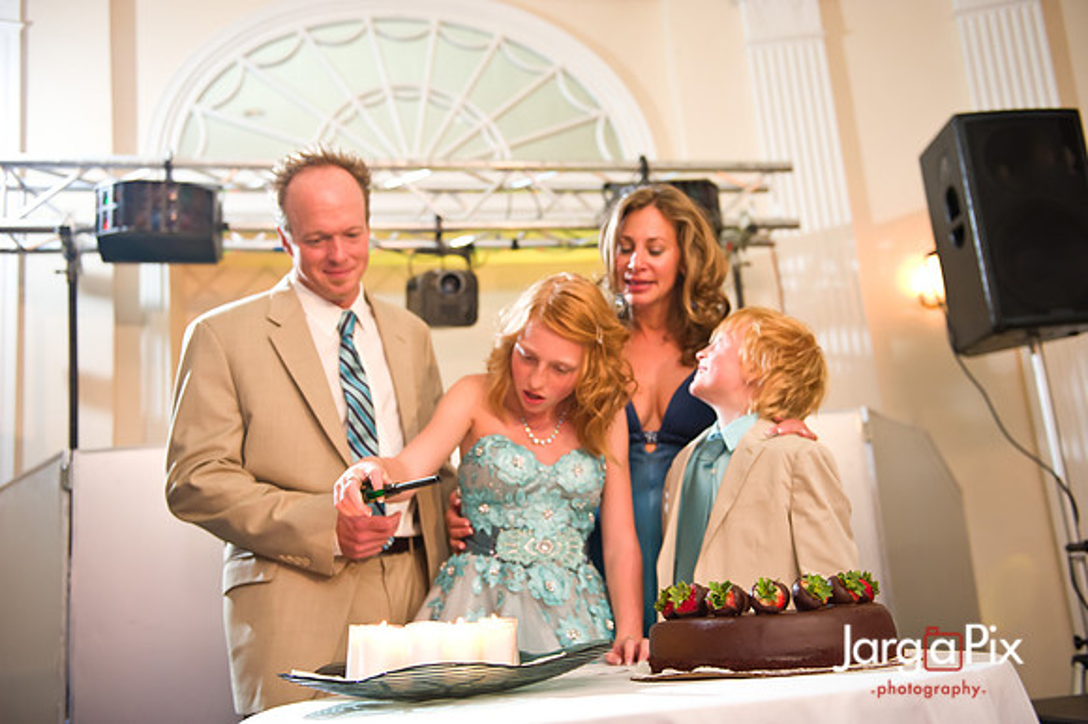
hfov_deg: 53.2
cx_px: 544
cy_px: 362
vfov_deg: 36.8
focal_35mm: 36
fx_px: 1087
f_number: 3.2
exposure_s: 1/125
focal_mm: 36
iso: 1600
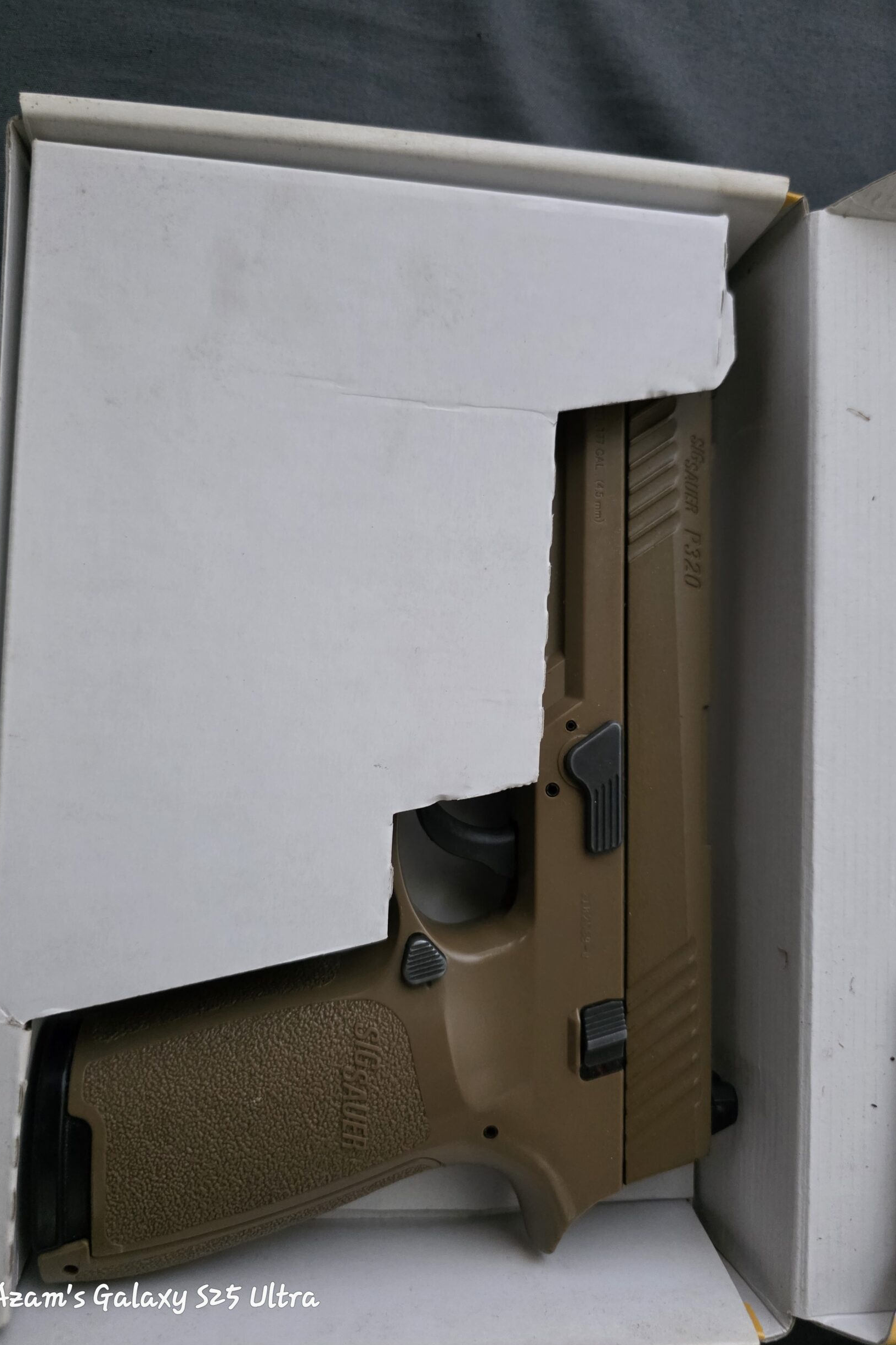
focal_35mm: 25
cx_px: 449
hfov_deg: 51.3
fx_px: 933
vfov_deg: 71.5
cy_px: 675
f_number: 1.7
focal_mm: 6.3
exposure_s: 1/120
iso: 1600
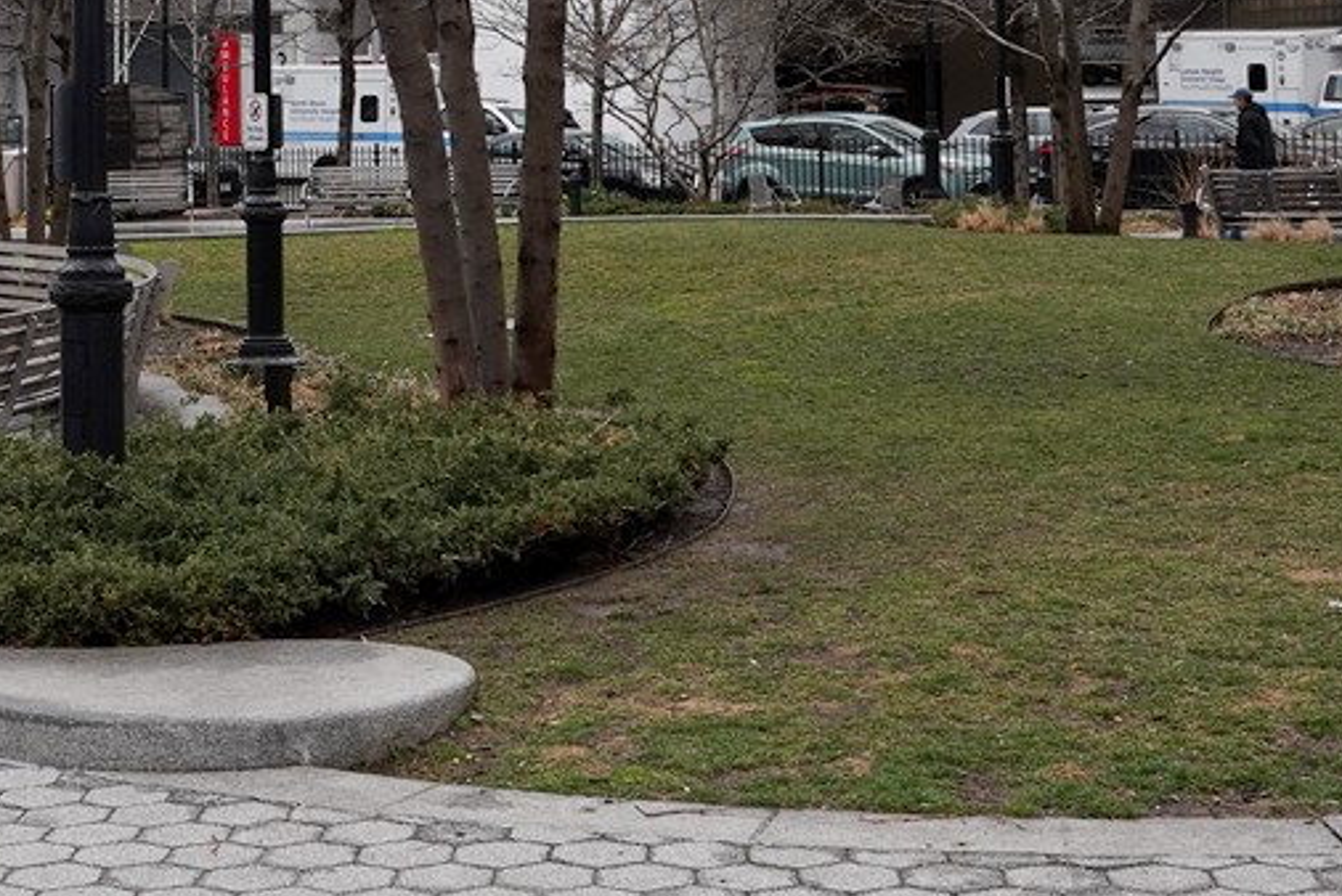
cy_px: -72
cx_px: 422
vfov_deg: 16.8
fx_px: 2947
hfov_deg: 25.5
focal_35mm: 79
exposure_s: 1/100
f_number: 13
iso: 400
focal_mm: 20
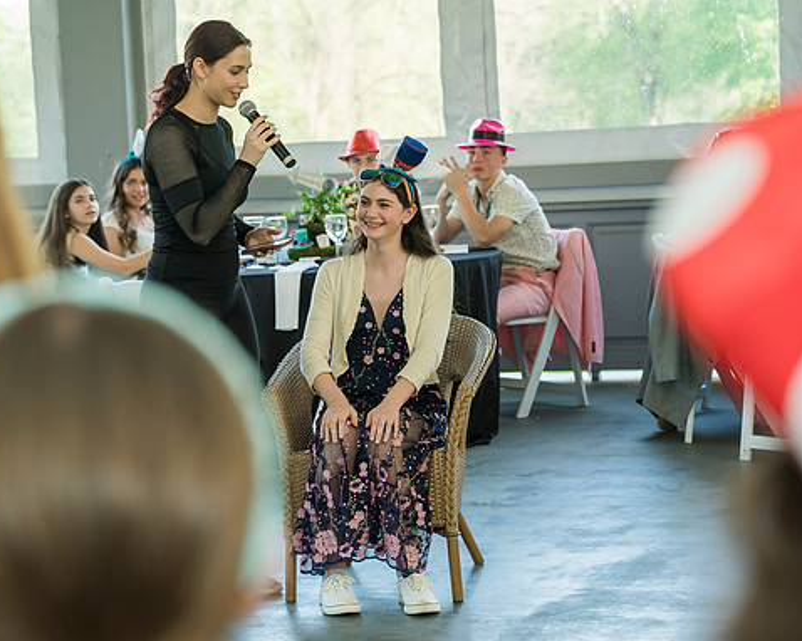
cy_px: 323
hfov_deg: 18.1
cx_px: 331
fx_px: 2515
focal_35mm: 106
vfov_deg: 14.5
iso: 800
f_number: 5
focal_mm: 93
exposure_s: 1/200
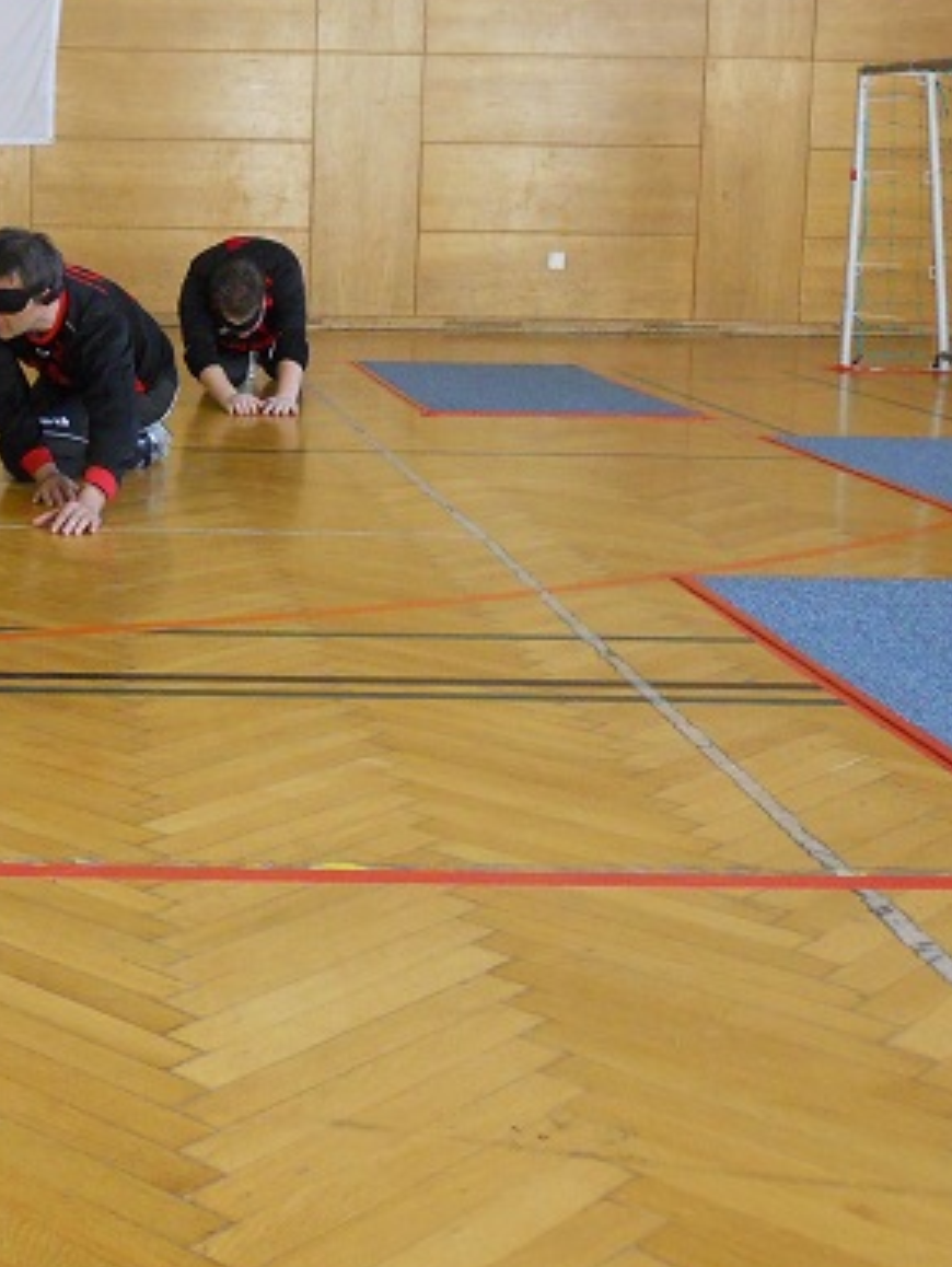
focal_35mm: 58
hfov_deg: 24.2
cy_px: 358
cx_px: 10
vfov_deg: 32.7
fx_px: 2124
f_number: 2.7
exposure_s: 1/125
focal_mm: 5
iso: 500
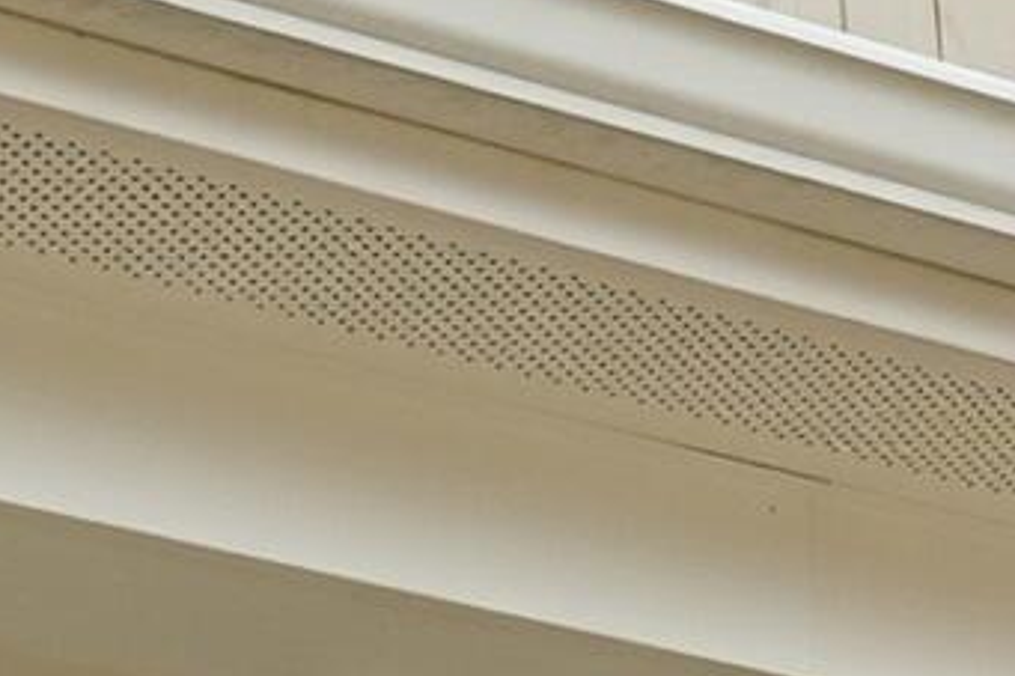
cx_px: 738
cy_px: 2300
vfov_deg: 5.7
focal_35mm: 220
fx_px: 6199
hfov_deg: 9.3
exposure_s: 1/1600
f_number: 9
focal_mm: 30
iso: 250
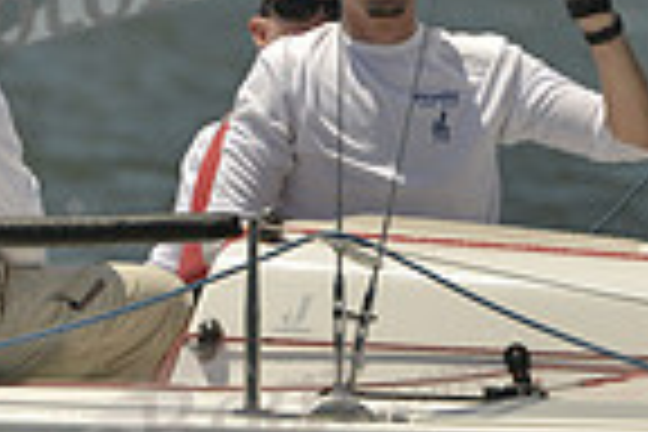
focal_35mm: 1609
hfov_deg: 1.3
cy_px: 268
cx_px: -378
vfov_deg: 0.9
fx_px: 28960
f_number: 9
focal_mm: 400
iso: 280
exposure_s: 1/1600
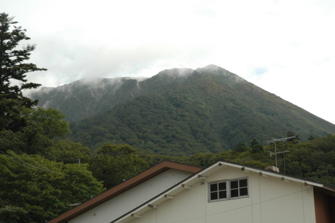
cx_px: 168
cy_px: 112
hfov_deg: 28.1
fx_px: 669
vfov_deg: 18.9
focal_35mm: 72
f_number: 8
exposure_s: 1/500
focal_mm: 48
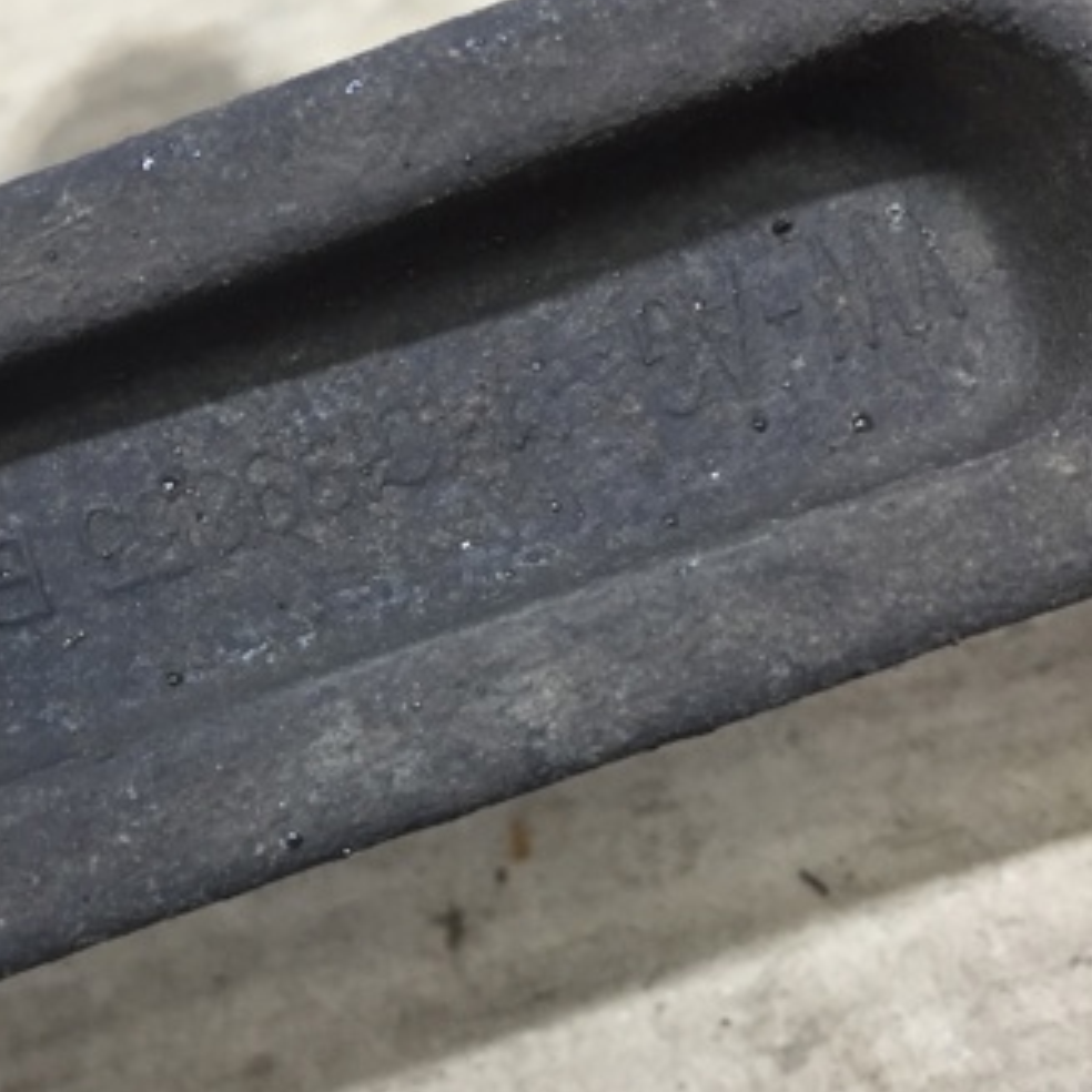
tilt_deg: -43.1
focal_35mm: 50
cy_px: 493
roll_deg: +24.5
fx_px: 1785
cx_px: 253
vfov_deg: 34.0
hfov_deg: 33.3
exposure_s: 1/33
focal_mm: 4.15
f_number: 2.2
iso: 125
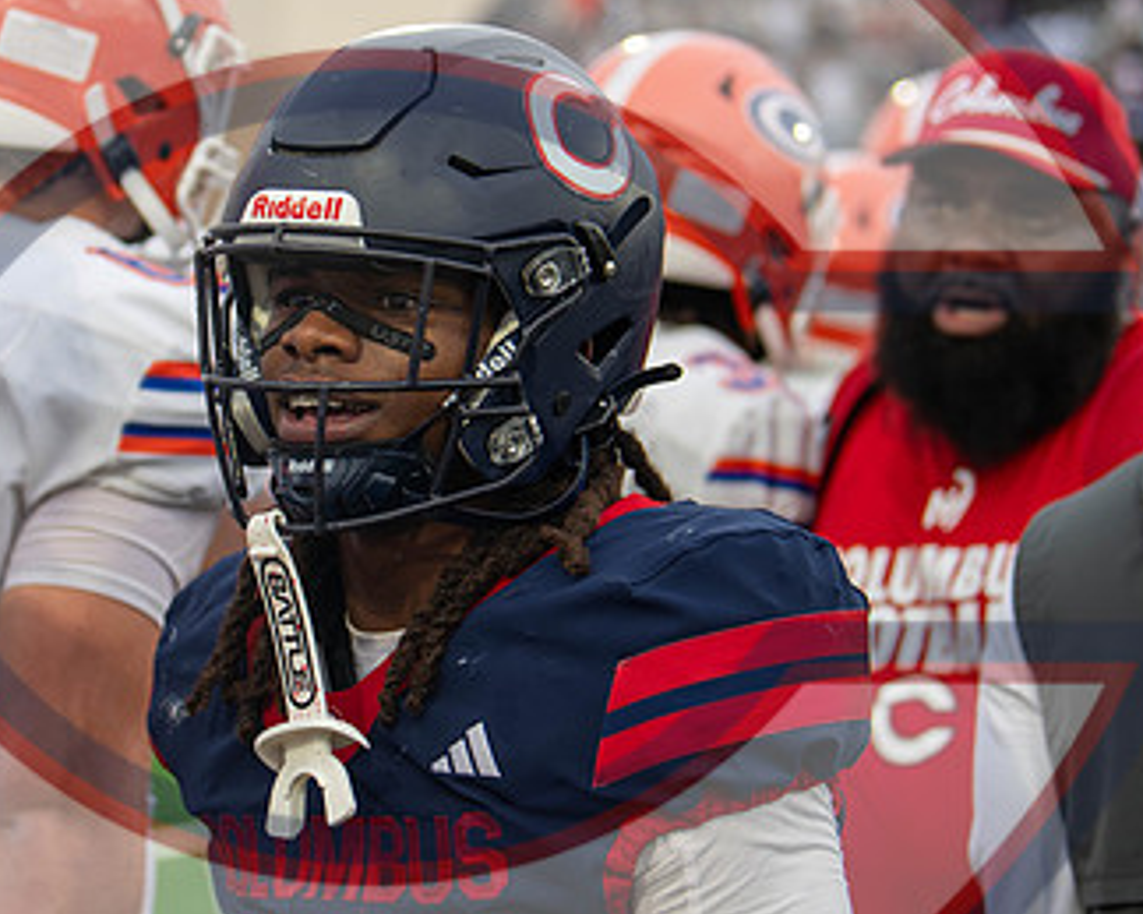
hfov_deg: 14.0
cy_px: 466
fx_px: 4633
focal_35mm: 137
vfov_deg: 11.3
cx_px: 261
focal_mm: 70
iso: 800
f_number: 2.8
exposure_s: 1/1000
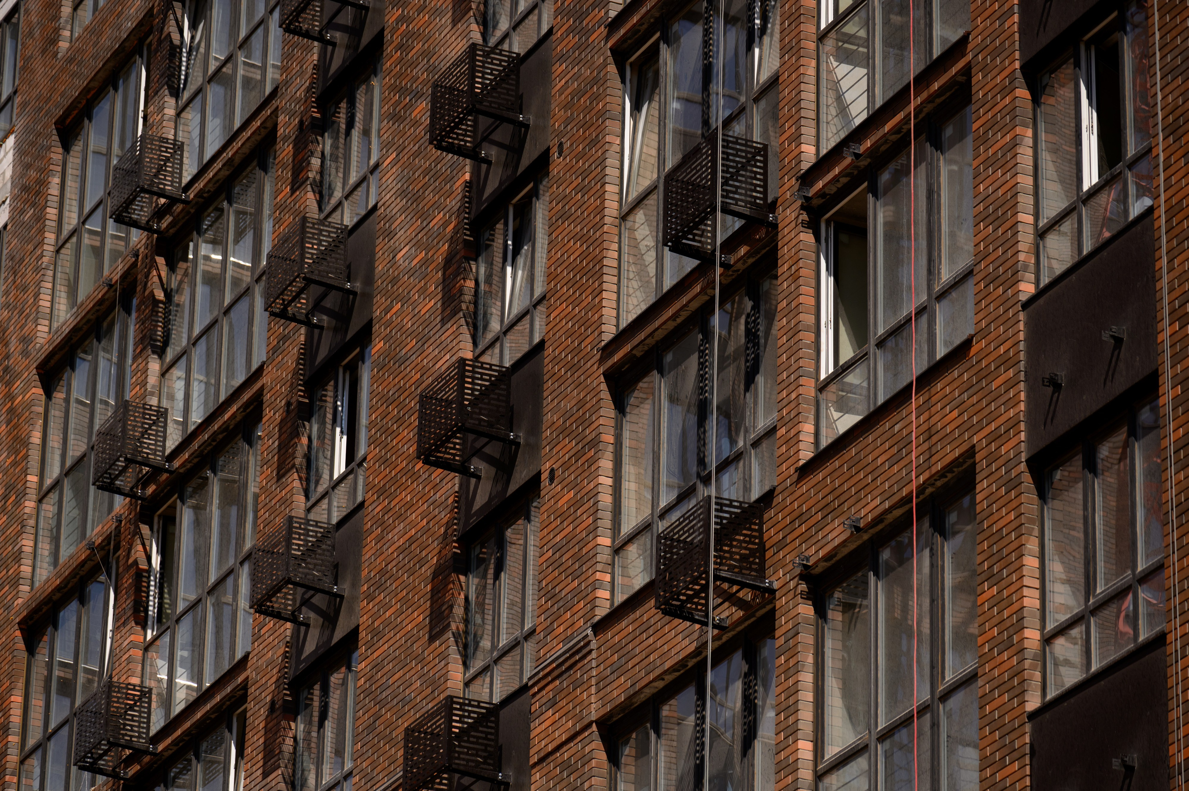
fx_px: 5002
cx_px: 594
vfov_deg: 9.0
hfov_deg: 13.6
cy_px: 396
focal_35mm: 152
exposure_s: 1/2000
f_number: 4
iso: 50
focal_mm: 150
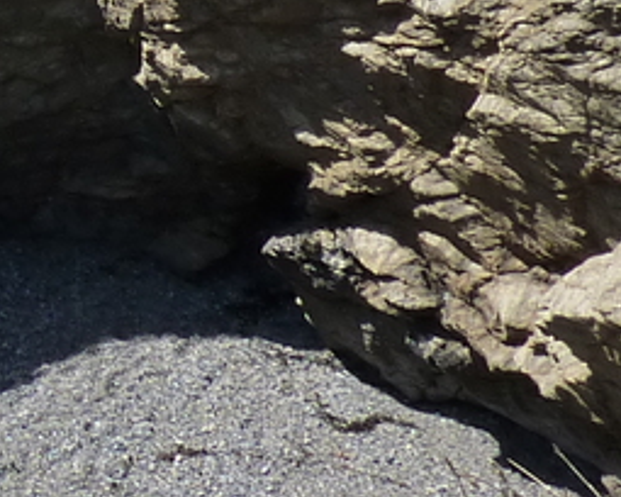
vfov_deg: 11.9
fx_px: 2114
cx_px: -709
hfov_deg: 13.6
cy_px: -507
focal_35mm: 115
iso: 125
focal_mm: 4.1
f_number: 5
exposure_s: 1/500
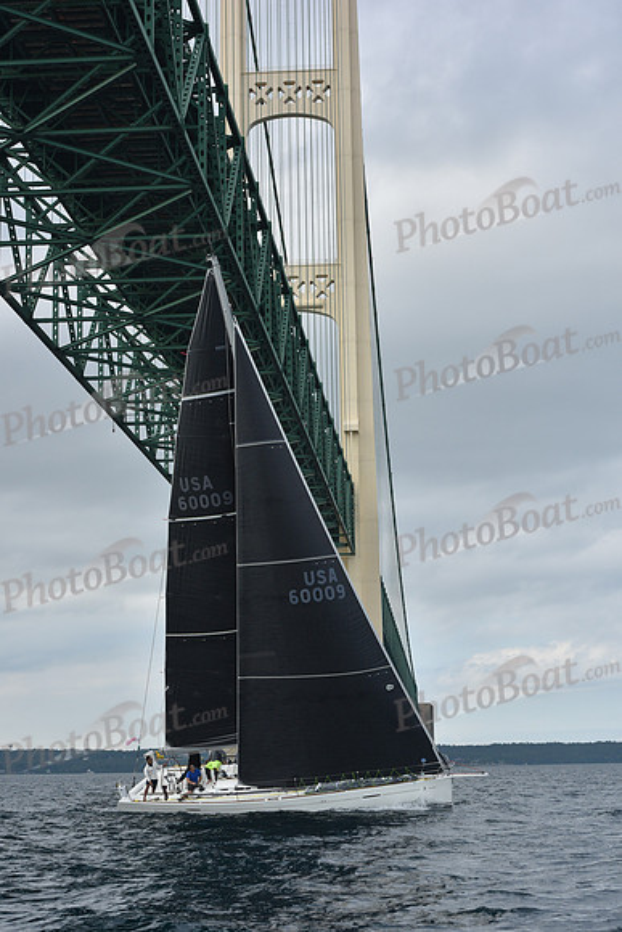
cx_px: 311
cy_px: 466
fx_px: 1813
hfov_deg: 19.5
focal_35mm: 70
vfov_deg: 28.8
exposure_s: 1/800
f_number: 8
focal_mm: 70
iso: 400
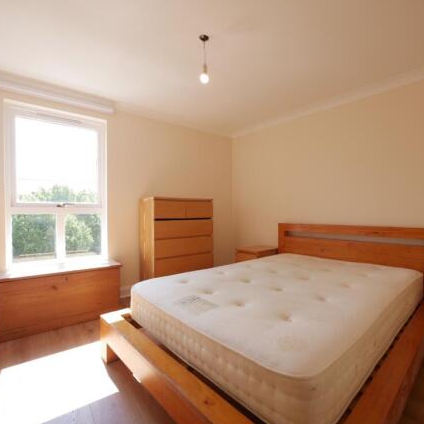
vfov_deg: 84.0
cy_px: 218
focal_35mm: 17
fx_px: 236
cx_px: 248
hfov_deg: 83.2
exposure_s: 1/125
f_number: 4
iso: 200
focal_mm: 7
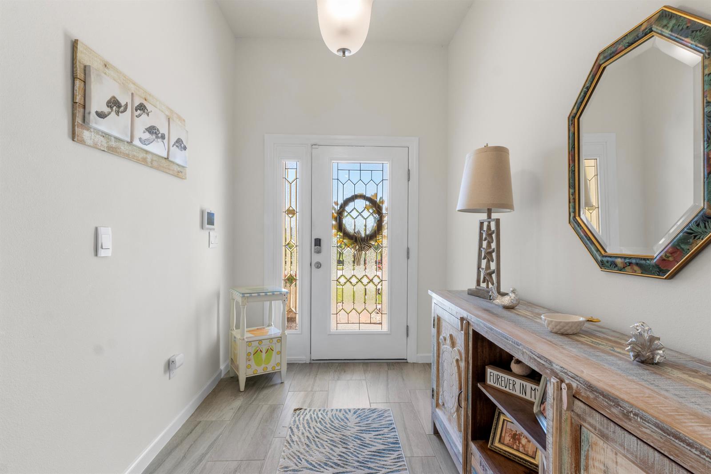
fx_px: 326
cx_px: 356
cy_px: 237
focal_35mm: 16
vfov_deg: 72.0
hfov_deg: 95.0
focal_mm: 11
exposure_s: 1/8
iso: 320
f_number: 10
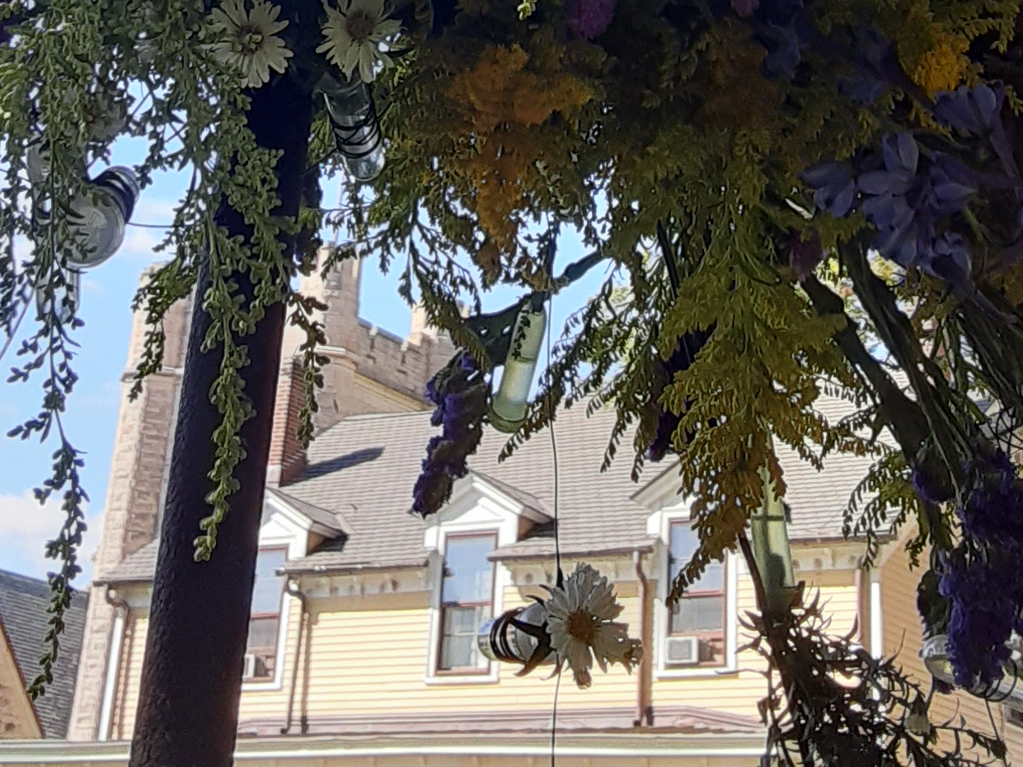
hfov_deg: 27.4
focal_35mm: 71
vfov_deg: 17.9
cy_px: -478
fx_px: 2098
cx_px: 574
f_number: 1.9
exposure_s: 1/357
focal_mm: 2.91
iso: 40
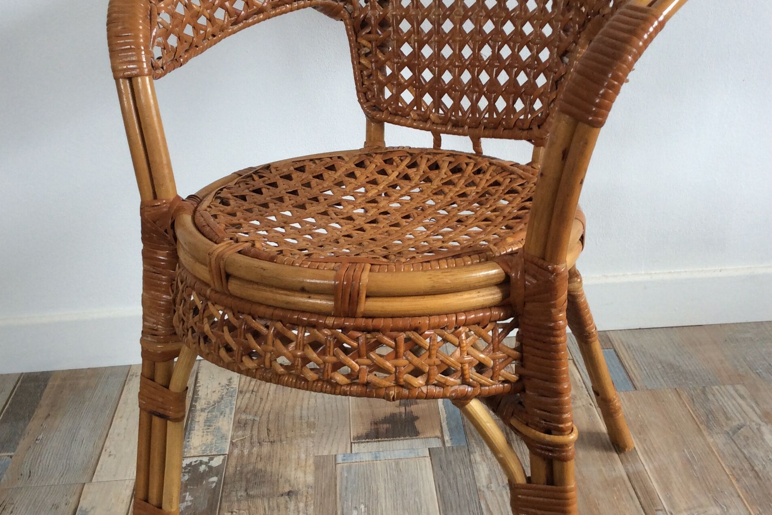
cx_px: 385
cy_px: 236
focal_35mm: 45
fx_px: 965
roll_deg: +4.0
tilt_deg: -22.8
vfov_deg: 29.9
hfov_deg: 43.6
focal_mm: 3.3
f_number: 2.4
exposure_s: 1/25
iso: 40
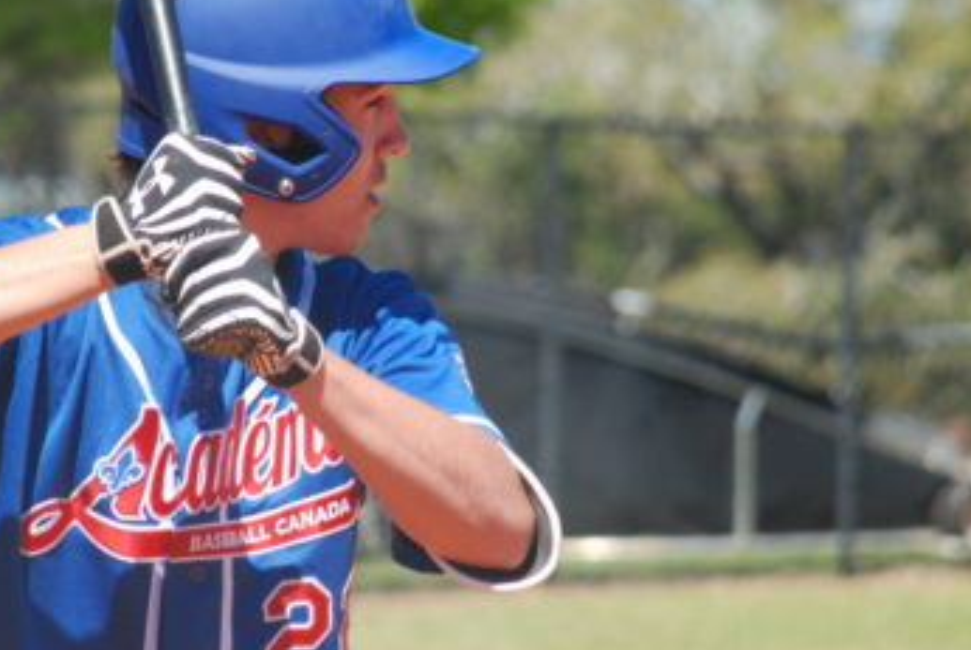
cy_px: 359
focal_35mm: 435
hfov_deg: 4.7
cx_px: 352
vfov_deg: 3.2
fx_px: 11748
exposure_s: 1/500
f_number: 8
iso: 400
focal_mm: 200
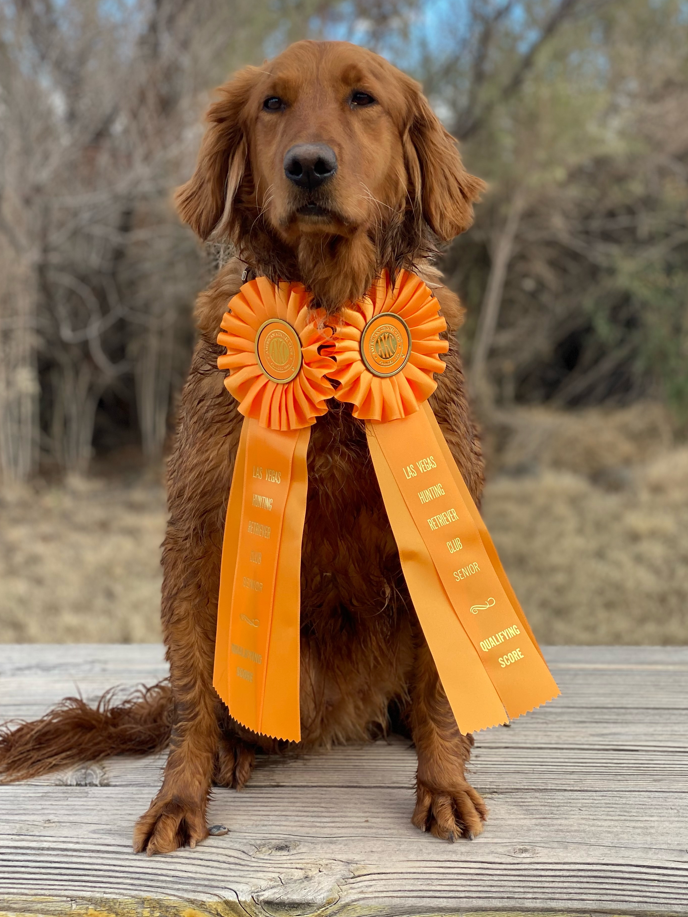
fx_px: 1510
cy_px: 426
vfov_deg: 33.8
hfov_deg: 25.7
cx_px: 322
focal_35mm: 57
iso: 20
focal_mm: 6
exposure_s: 1/358
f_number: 2
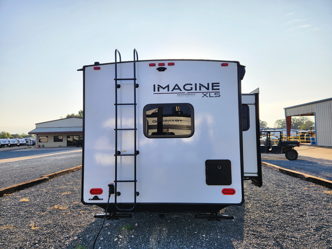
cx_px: 166
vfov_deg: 58.9
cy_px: 124
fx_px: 221
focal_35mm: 23
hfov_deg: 73.9
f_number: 1.8
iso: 20
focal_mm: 5.4
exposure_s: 1/1889
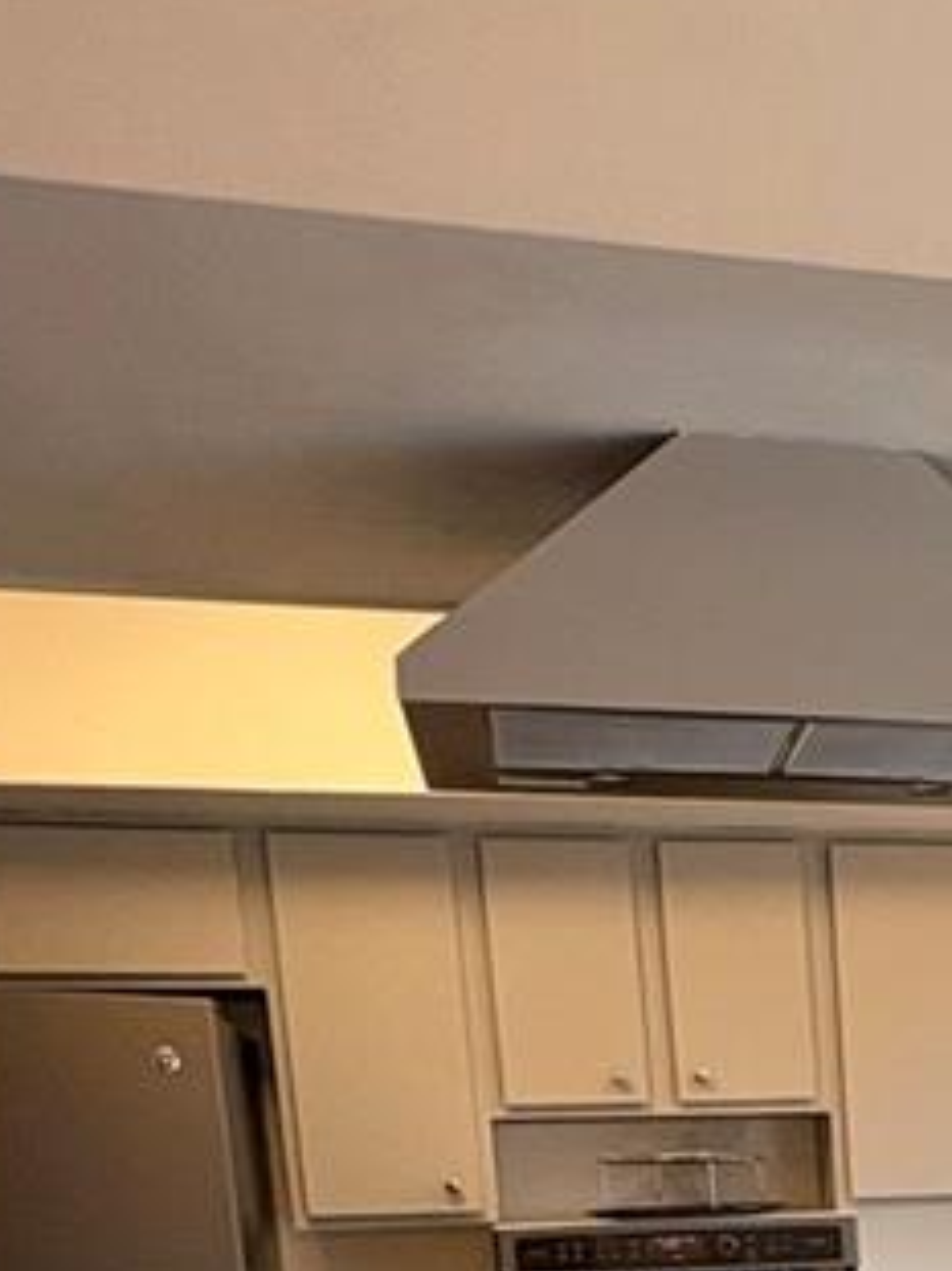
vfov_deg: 30.0
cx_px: 1193
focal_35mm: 54
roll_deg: +2.4
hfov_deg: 24.1
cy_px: 1549
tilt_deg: -8.5
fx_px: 1981
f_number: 2.2
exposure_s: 1/120
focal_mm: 2.22
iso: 200
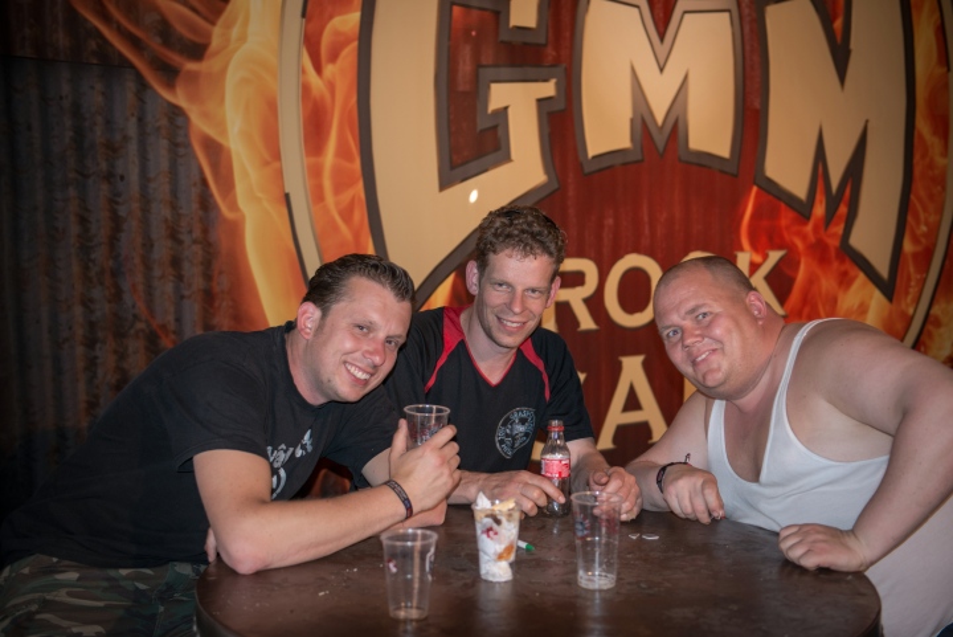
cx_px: 476
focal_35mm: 50
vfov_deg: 27.0
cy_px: 318
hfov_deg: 39.6
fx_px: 1324
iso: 800
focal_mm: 50
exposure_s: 1/60
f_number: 2.8
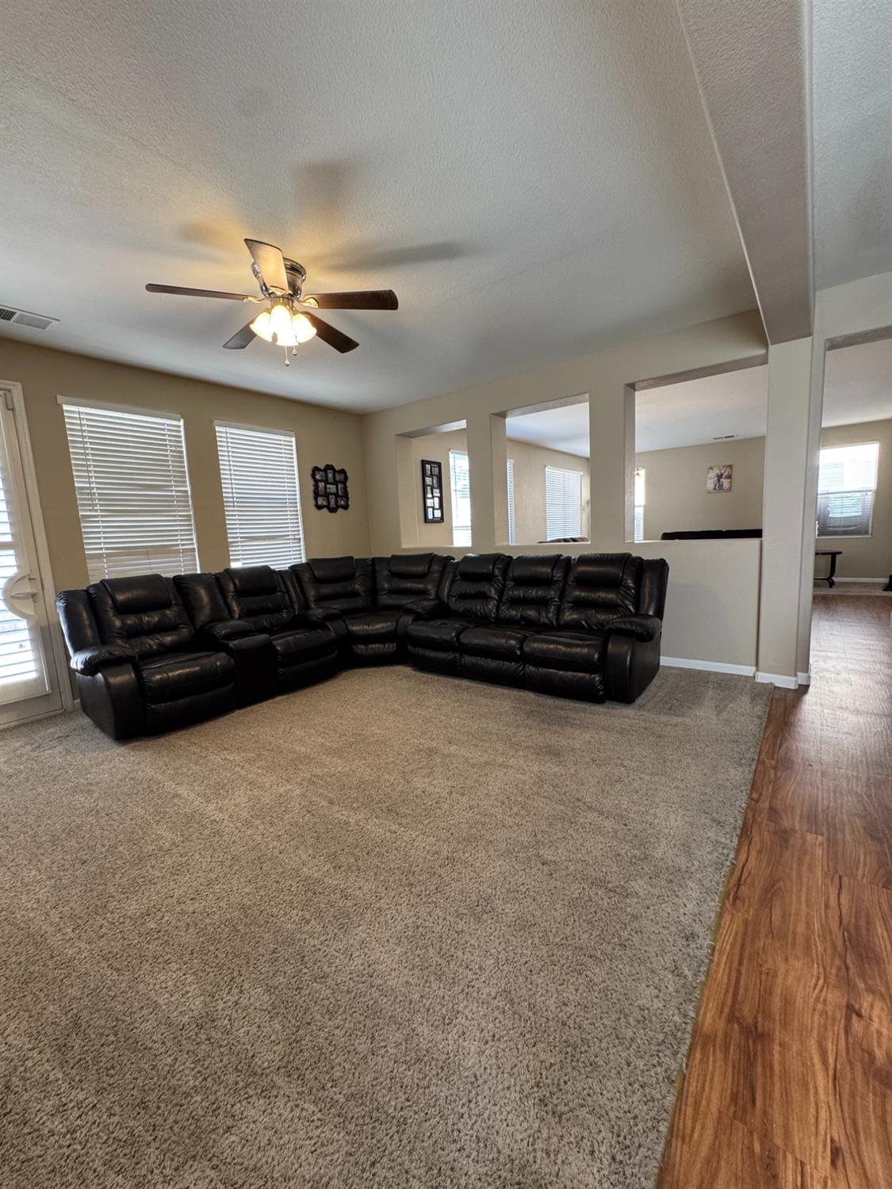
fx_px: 481
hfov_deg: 85.7
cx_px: 446
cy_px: 594
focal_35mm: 14
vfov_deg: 102.1
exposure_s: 1/60
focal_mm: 2.22
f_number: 2.2
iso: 200
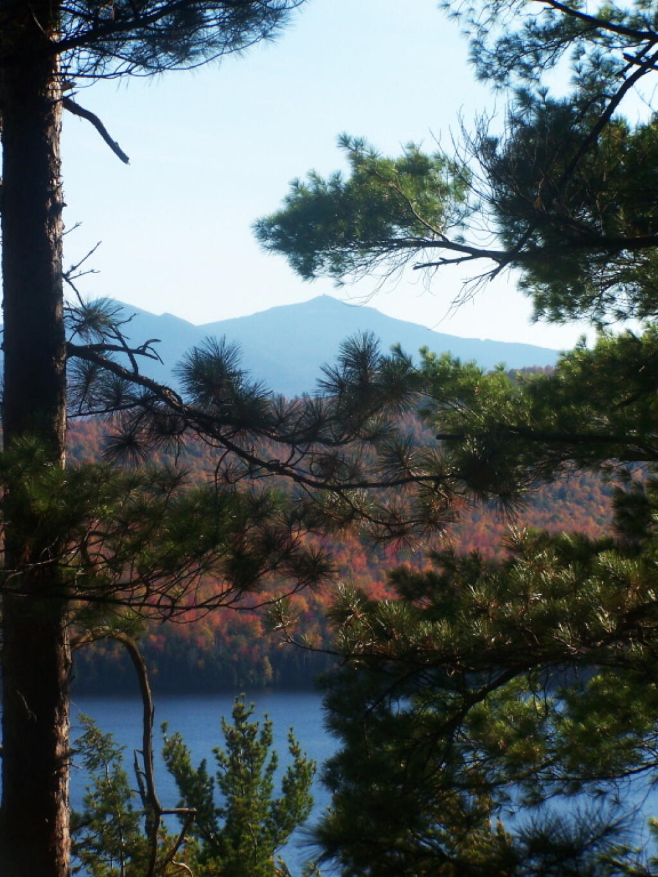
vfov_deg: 16.8
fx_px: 2965
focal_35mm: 117
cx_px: 329
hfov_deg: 12.7
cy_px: 438
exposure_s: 1/640
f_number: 4.5
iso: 80
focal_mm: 19.4
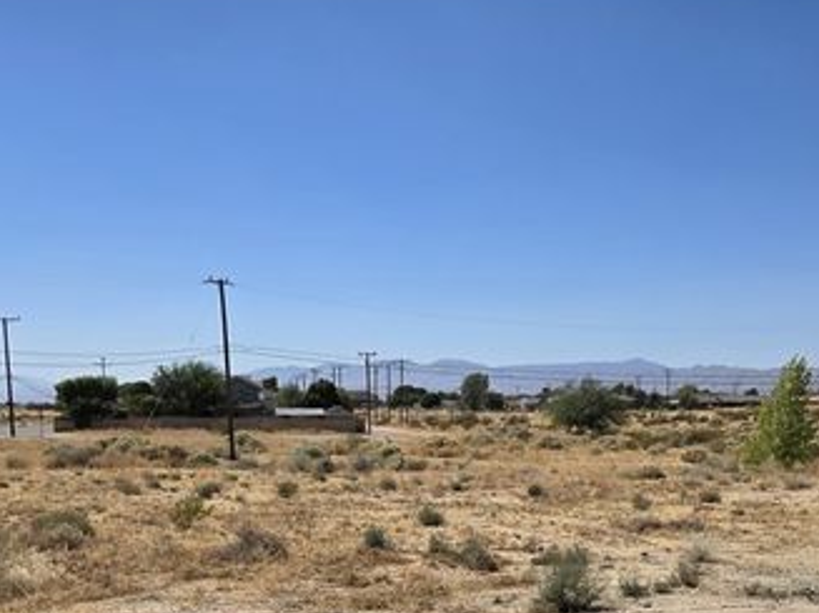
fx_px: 1064
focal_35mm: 45
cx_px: 438
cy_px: 567
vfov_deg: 30.6
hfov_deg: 42.1
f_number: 1.8
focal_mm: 5.4
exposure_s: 1/3336
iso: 25
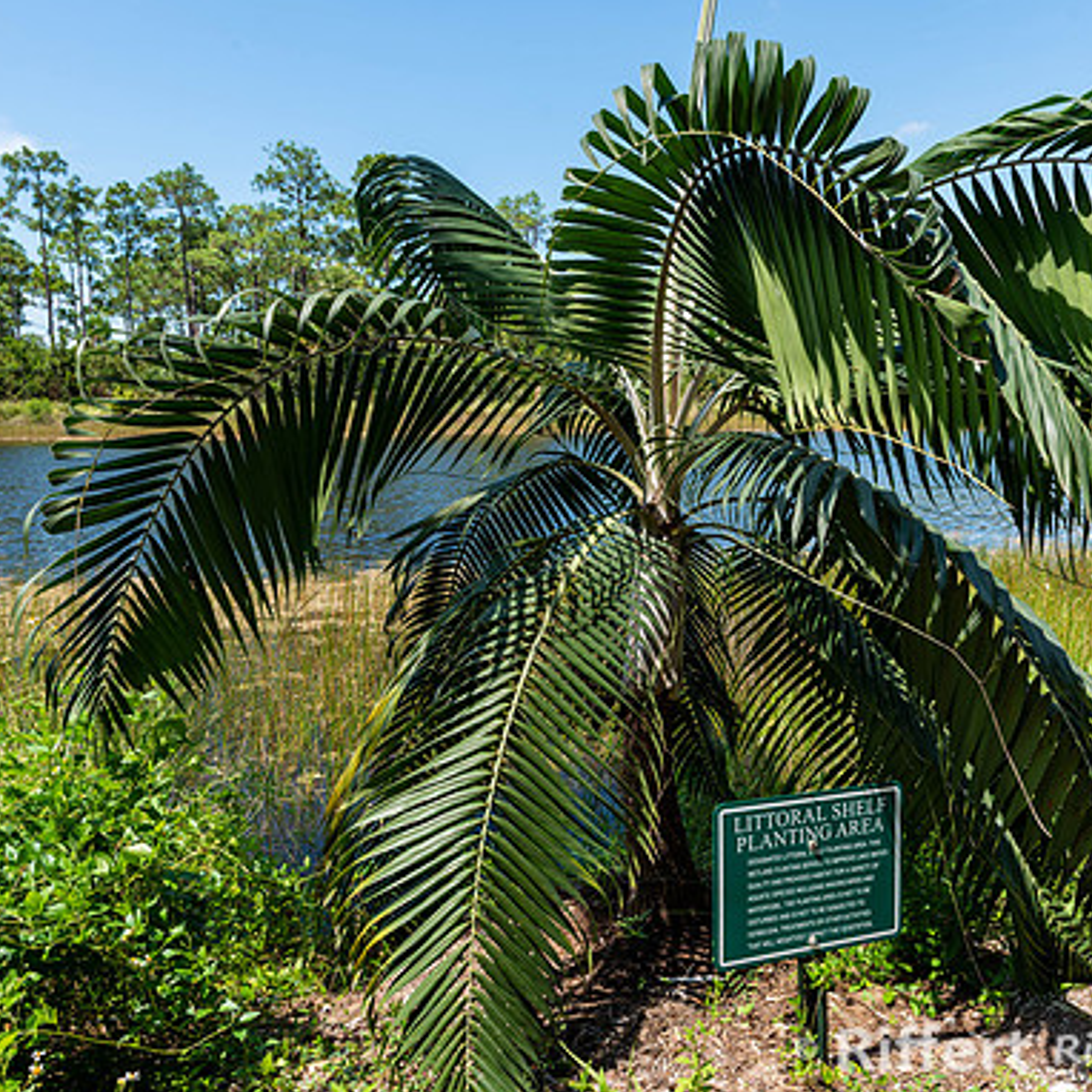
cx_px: 603
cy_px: 547
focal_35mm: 31
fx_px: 1106
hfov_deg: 52.4
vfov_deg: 52.5
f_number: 10
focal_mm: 24
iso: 100
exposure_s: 1/100
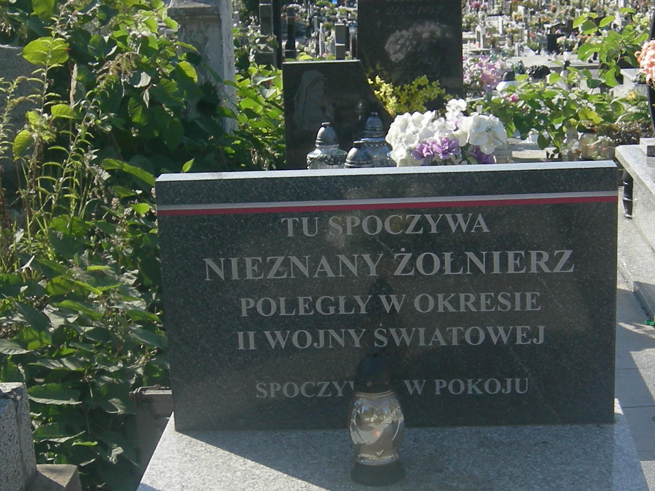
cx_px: 357
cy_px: 280
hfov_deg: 27.0
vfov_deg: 20.4
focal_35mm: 72
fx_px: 1362
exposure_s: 1/514
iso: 64
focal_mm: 7.5
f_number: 6.8
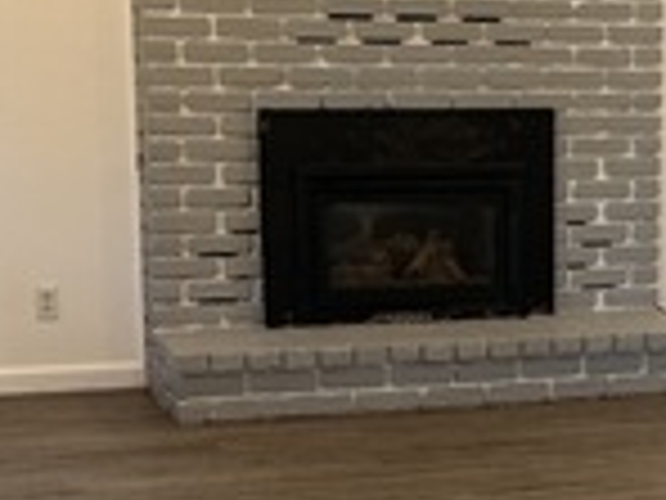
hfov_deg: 17.7
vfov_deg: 13.7
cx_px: 695
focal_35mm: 108
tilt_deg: -11.1
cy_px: 383
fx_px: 2078
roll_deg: -1.6
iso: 125
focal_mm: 6.76
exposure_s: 1/60
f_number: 1.78
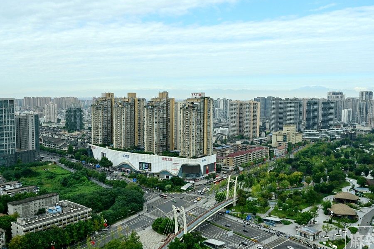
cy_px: 131
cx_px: 180
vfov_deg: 39.3
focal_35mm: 34
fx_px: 349
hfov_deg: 56.4
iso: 80
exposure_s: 1/500
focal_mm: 29.5
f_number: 5.6
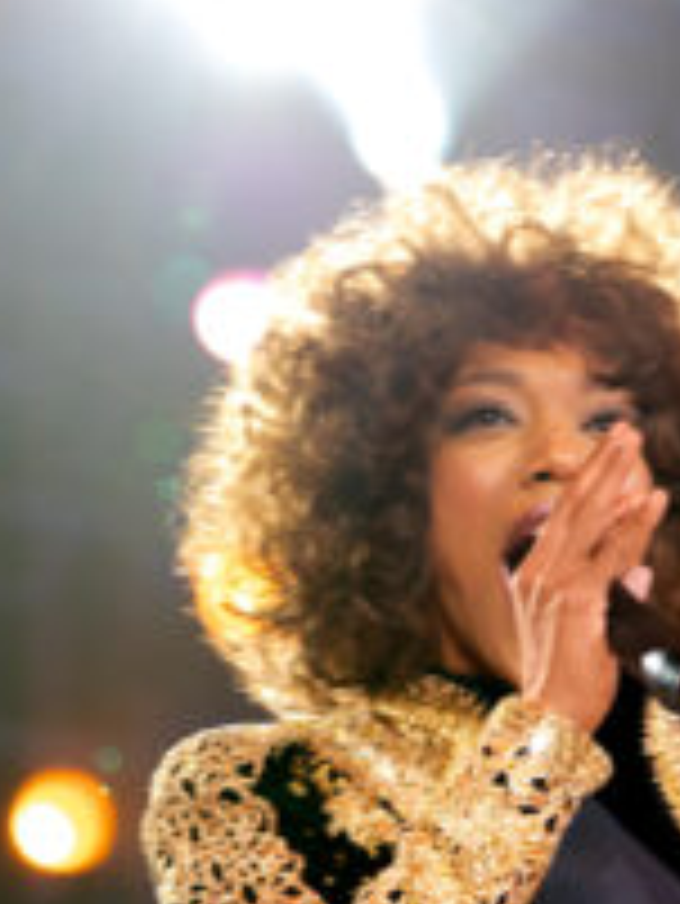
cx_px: 158
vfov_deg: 8.1
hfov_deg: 6.1
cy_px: 630
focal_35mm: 243
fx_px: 6358
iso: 3200
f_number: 3.2
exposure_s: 1/320
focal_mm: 113
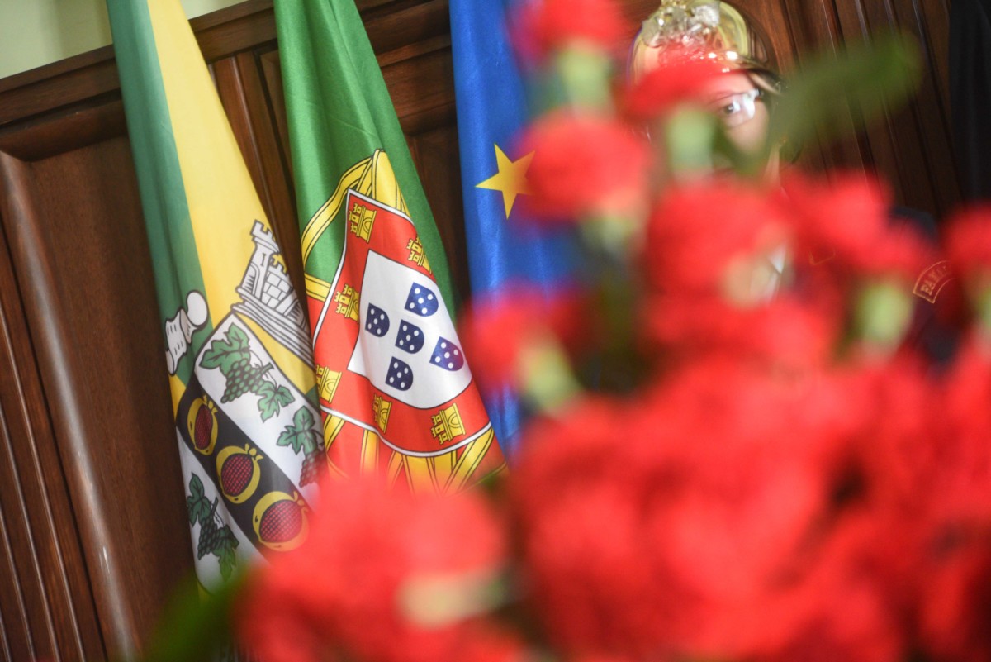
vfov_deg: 9.2
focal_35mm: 150
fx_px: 4130
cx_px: 496
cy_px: 331
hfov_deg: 13.7
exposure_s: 1/160
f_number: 3.2
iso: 3200
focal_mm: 150
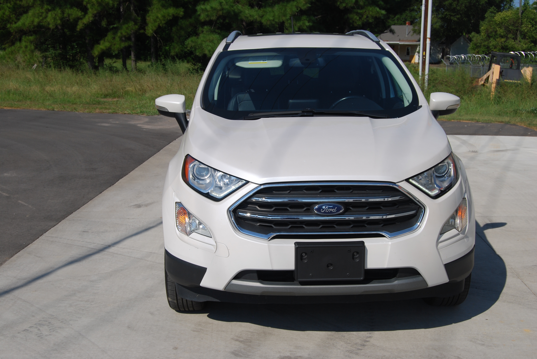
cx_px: 268
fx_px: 694
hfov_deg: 42.3
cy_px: 180
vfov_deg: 29.0
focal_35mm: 46
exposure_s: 1/320
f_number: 9
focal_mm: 31
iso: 100
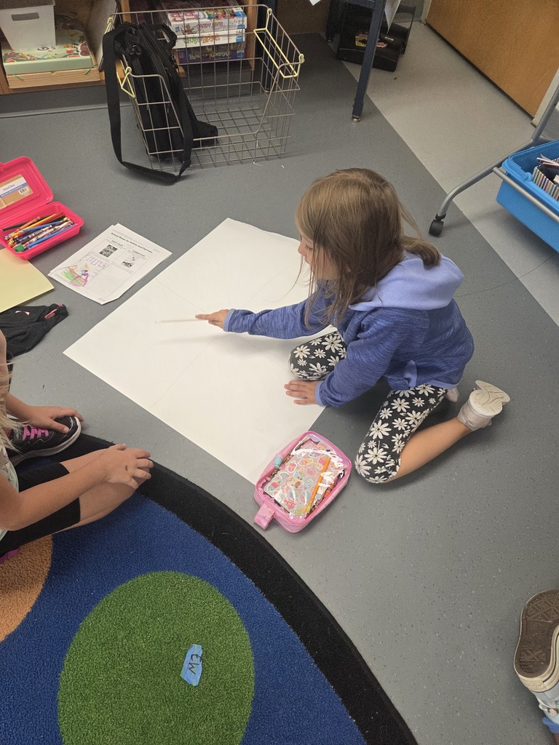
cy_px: 372
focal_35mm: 23
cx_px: 280
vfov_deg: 73.9
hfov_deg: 58.9
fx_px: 495
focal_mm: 5.4
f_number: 1.8
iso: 200
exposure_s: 1/120
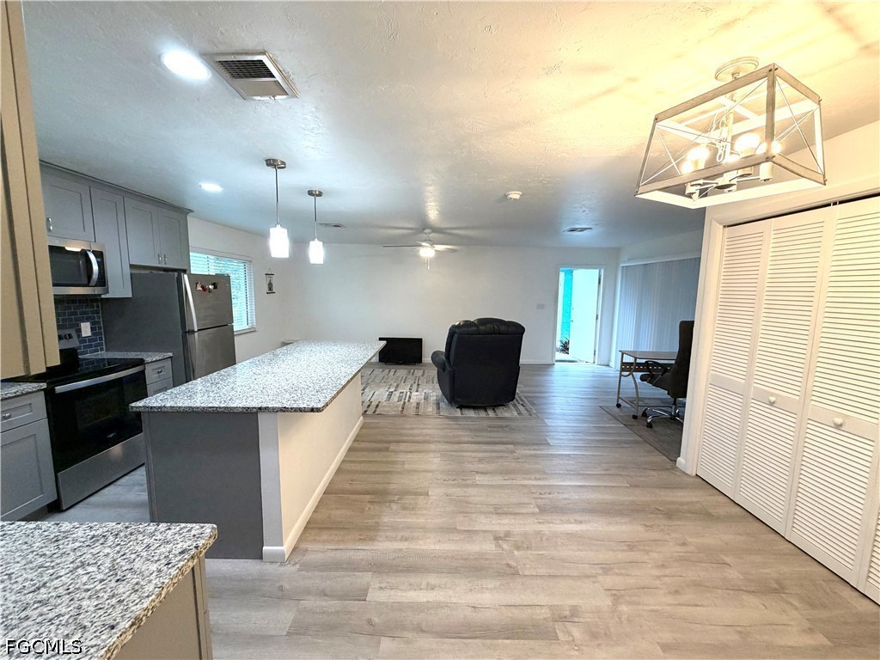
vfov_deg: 85.7
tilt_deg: -6.8
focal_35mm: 14
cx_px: 440
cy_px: 330
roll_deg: -0.1
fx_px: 356
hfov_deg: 102.1
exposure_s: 1/60
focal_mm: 2.22
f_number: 2.2
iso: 160
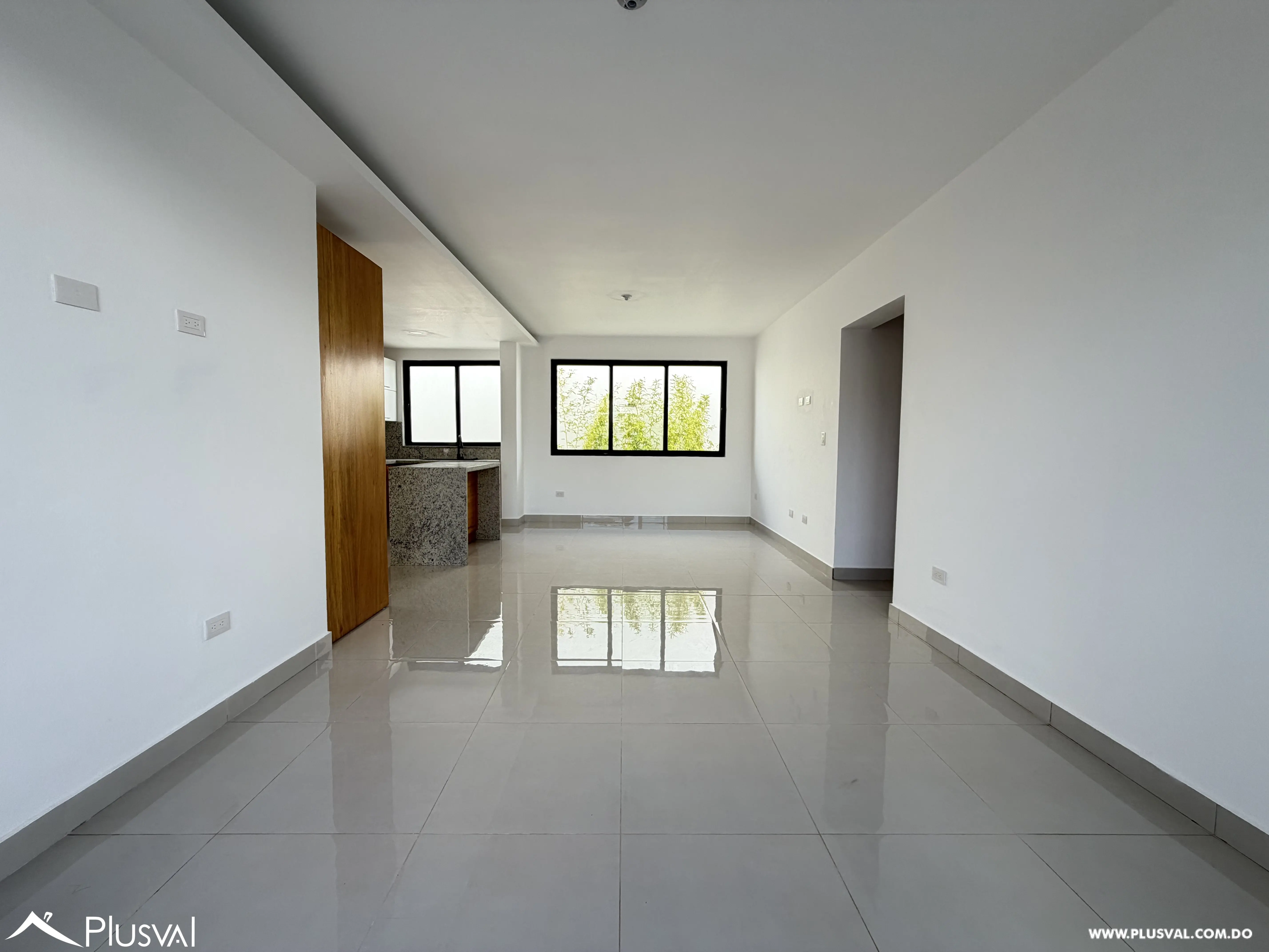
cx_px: 634
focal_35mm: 14
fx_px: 513
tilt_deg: -4.0
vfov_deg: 85.7
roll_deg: +0.0
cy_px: 476
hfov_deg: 102.1
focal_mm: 2.22
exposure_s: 1/188
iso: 40
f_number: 2.2
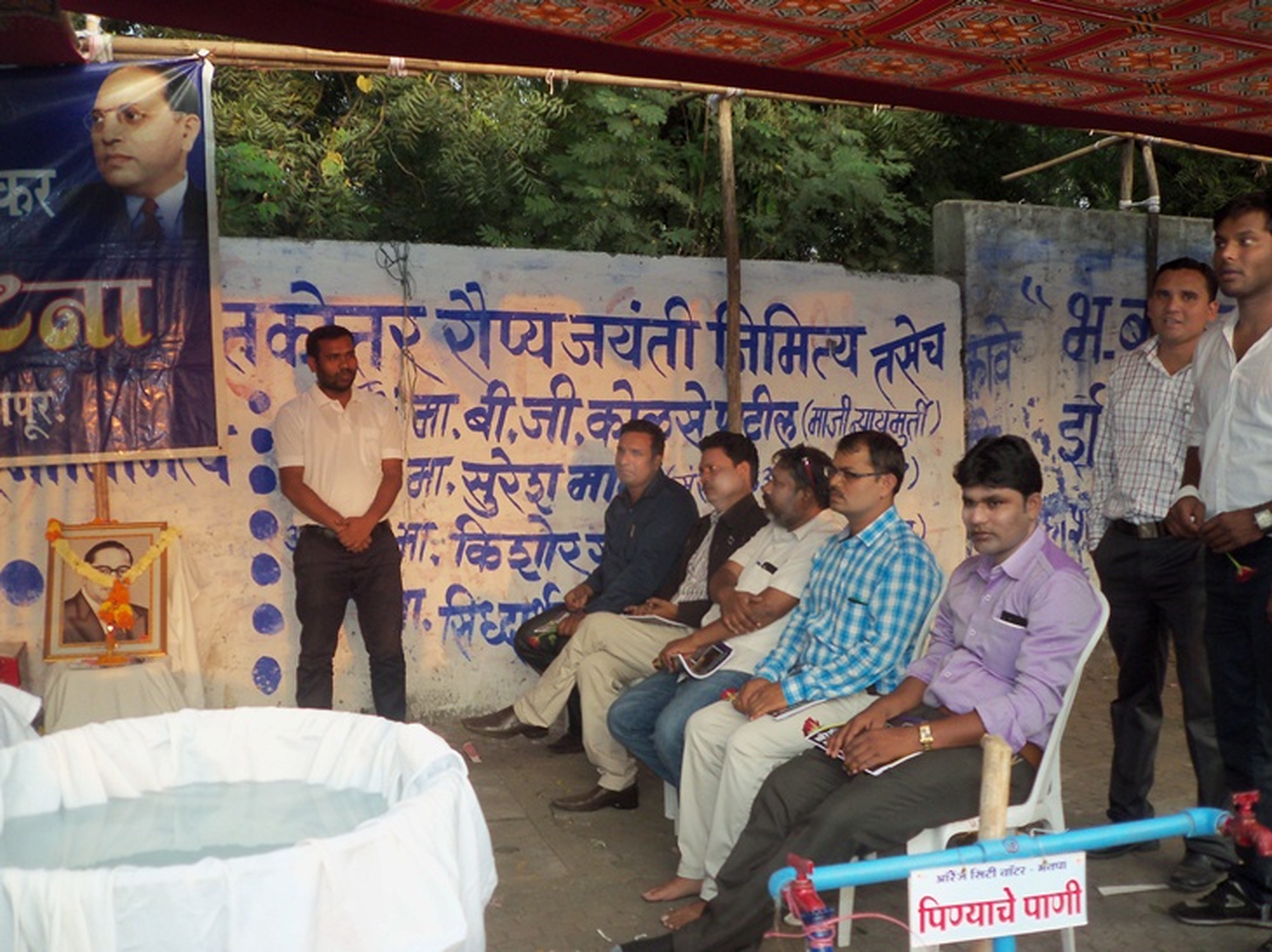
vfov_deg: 41.8
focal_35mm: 34
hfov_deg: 54.0
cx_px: 636
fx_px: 1249
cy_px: 476
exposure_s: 1/60
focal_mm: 5.7
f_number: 2.9
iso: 80
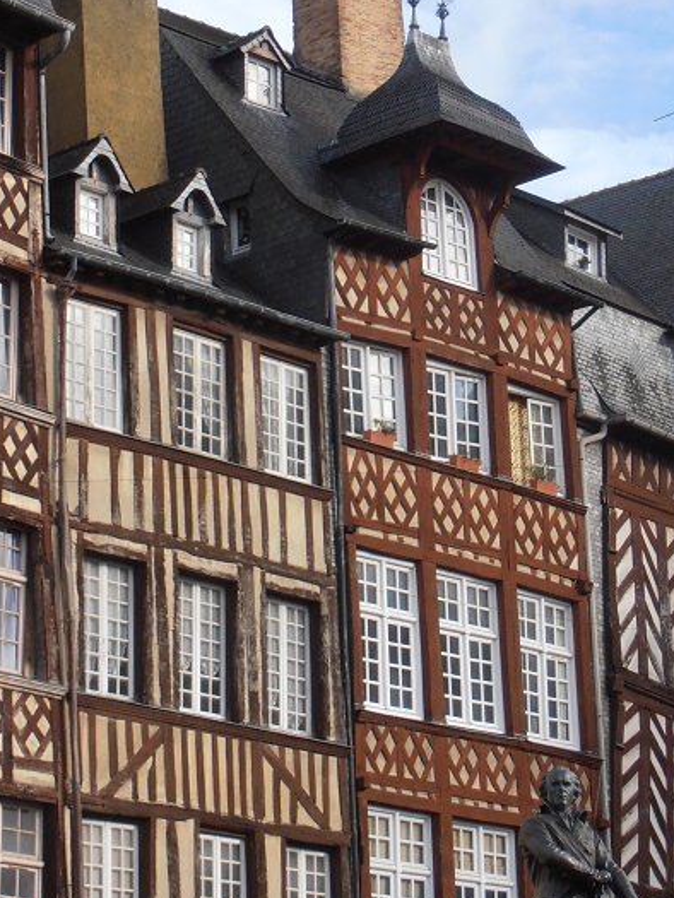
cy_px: 400
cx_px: 371
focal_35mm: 134
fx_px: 3477
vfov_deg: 14.7
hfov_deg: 11.1
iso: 80
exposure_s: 1/250
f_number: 5.1
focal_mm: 15.51
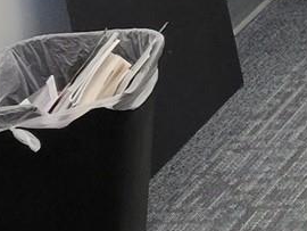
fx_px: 1749
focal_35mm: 197
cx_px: 1040
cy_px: -453
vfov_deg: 6.8
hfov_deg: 8.0
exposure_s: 1/120
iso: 200
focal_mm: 5.4
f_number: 1.8
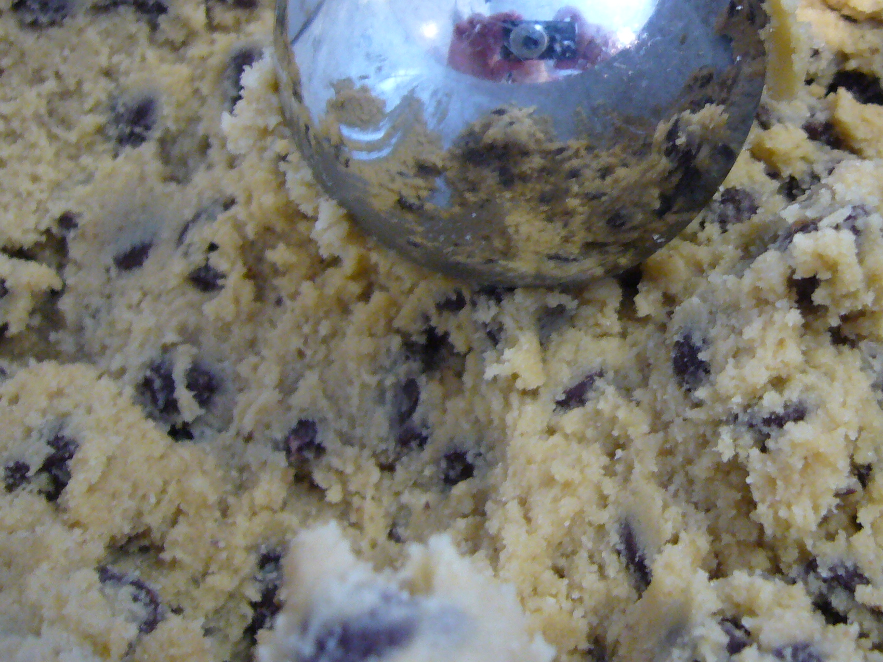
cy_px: 190
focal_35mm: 58
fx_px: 1479
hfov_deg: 32.4
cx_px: 691
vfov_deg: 25.0
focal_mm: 5.8
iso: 200
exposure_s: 1/10
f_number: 2.8
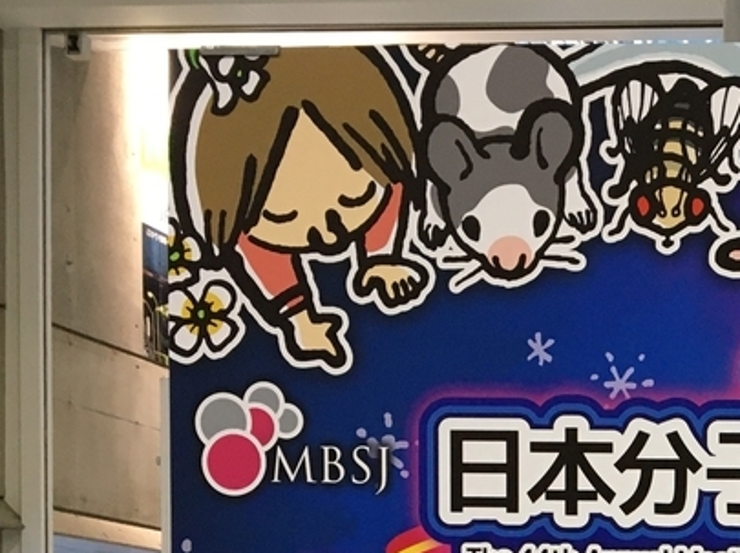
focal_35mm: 86
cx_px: 981
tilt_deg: -2.3
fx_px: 1837
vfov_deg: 15.9
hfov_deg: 20.6
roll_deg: -1.0
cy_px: 798
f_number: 2.2
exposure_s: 1/30
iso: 100
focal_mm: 4.15
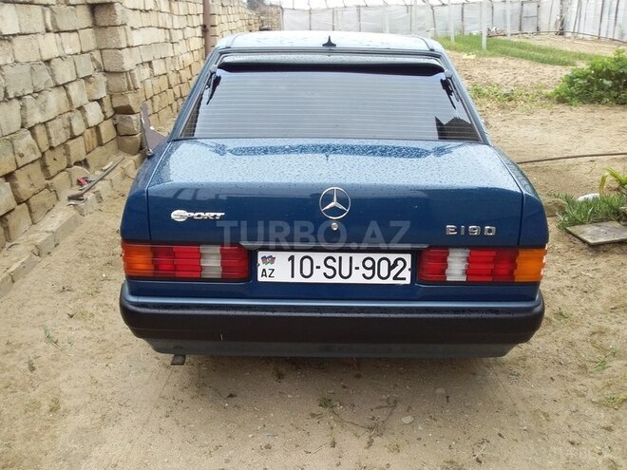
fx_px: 562
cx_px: 314
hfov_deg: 58.4
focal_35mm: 31
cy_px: 235
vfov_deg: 45.4
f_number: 2.2
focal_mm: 3.3
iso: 40
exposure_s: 1/100
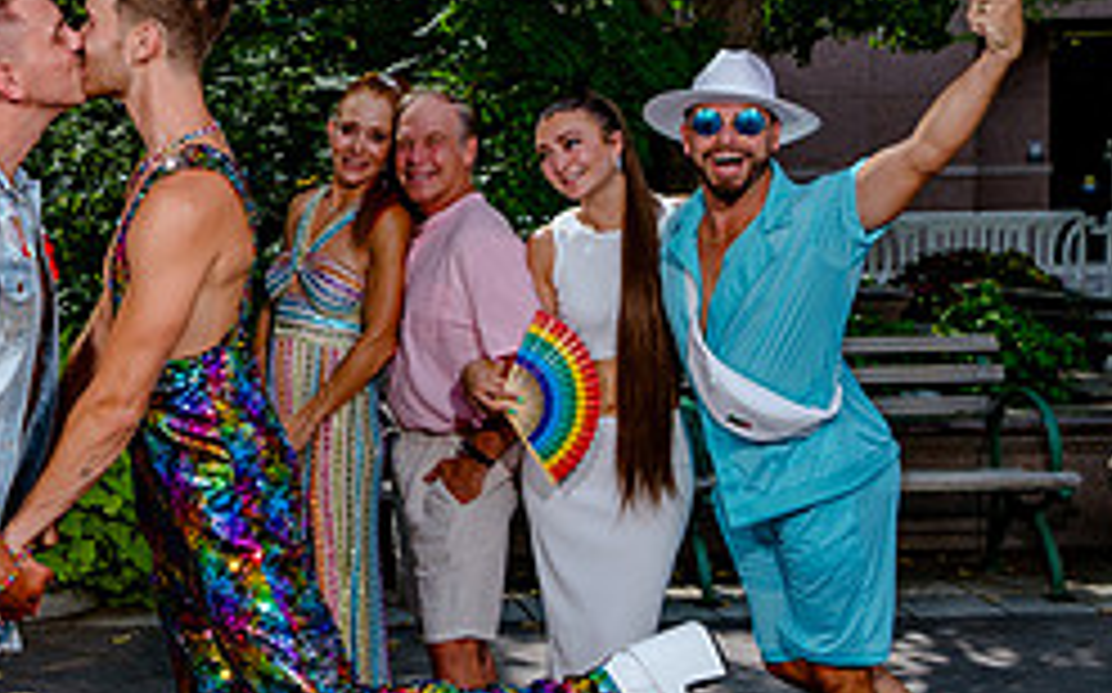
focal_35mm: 66
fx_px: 1999
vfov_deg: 19.7
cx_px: -66
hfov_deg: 28.6
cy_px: 333
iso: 200
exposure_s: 1/320
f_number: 7.1
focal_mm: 24
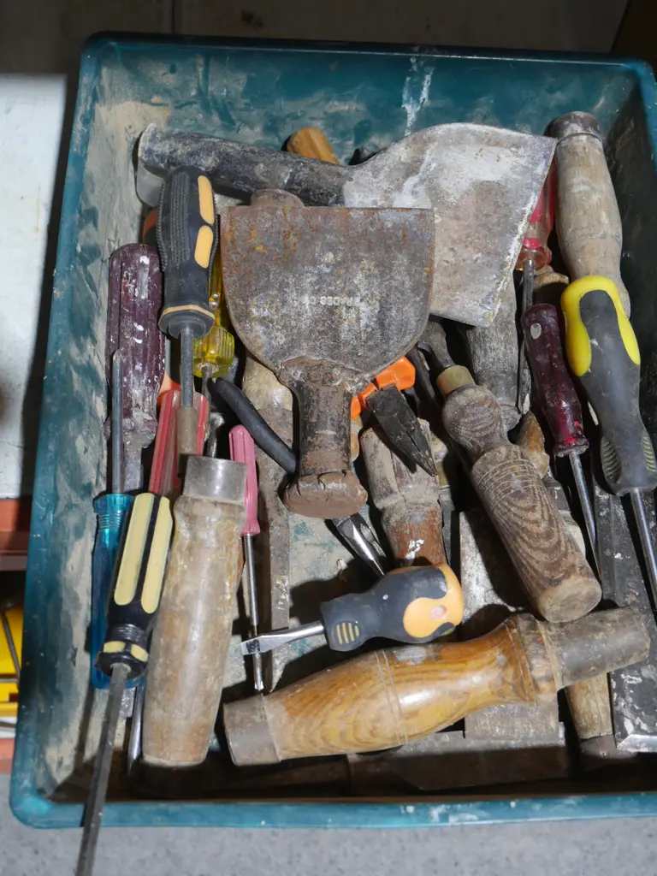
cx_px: 328
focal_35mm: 48
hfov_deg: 30.3
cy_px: 438
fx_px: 1215
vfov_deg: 39.7
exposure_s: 1/60
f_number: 5.2
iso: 1000
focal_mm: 24
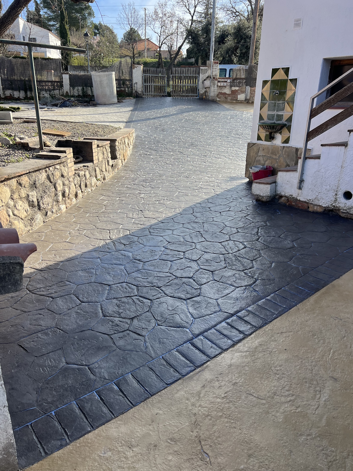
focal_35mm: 26
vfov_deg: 67.3
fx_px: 354
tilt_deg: -19.6
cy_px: 236
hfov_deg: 53.1
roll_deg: -1.9
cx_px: 176
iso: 50
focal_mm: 5.7
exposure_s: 1/1468
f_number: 1.5
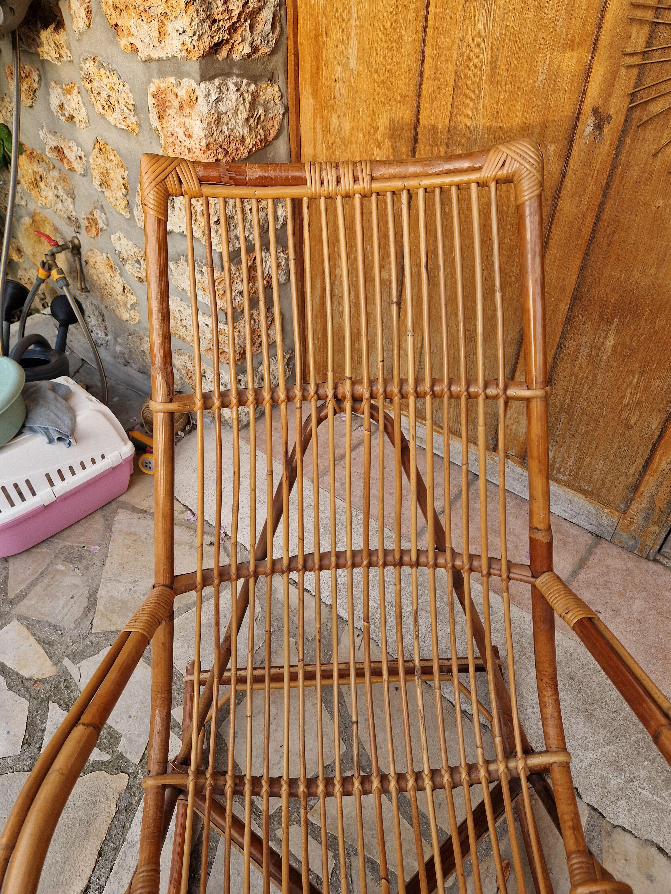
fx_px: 594
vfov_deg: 73.9
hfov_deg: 58.9
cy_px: 447
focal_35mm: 23
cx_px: 336
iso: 50
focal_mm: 5.4
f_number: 1.8
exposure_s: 1/180
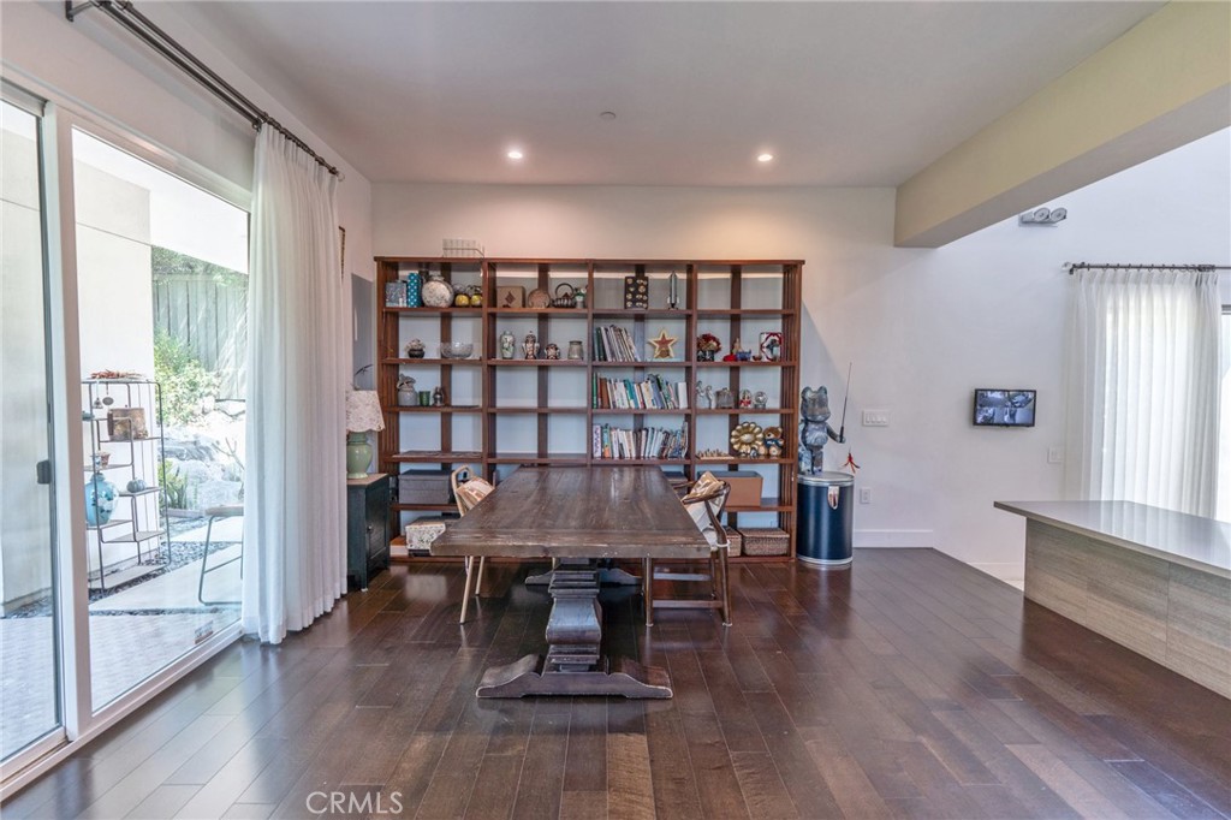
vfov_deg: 73.7
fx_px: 547
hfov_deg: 96.8
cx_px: 616
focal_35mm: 16
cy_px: 410
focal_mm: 16
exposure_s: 1/40
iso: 125
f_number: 3.2
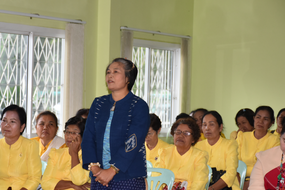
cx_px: 123
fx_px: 1089
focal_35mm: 138
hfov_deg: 14.9
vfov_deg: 10.0
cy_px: 110
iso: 800
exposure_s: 1/125
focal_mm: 75
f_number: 5.3
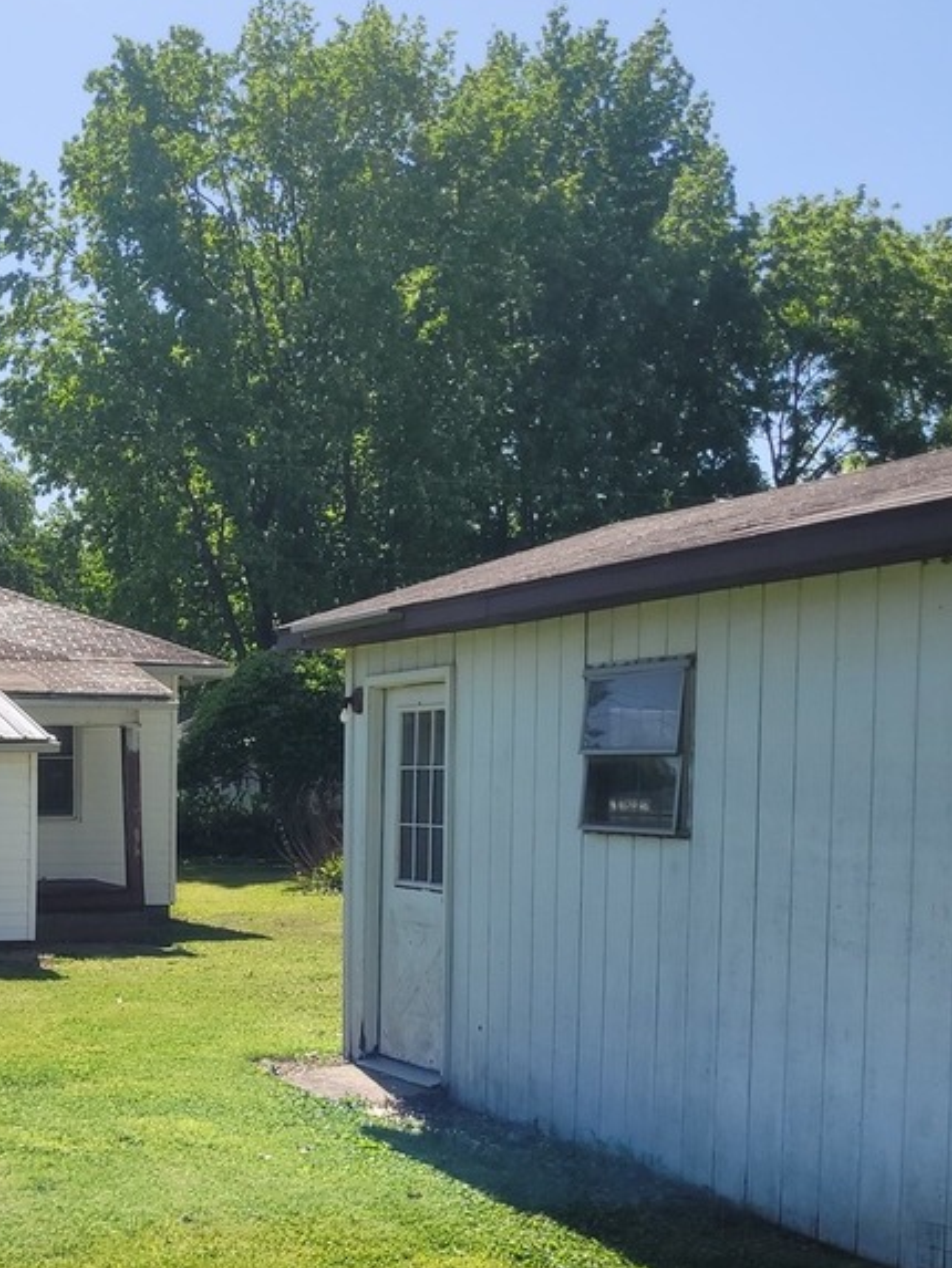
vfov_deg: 38.3
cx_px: 188
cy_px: 876
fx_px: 1796
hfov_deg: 29.0
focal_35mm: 49
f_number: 1.8
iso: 40
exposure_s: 1/2169
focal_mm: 5.4
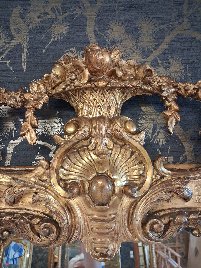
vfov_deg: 65.3
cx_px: 100
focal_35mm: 27
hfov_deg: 51.4
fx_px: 209
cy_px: 134
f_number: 1.8
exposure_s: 1/50
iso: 500
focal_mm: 4
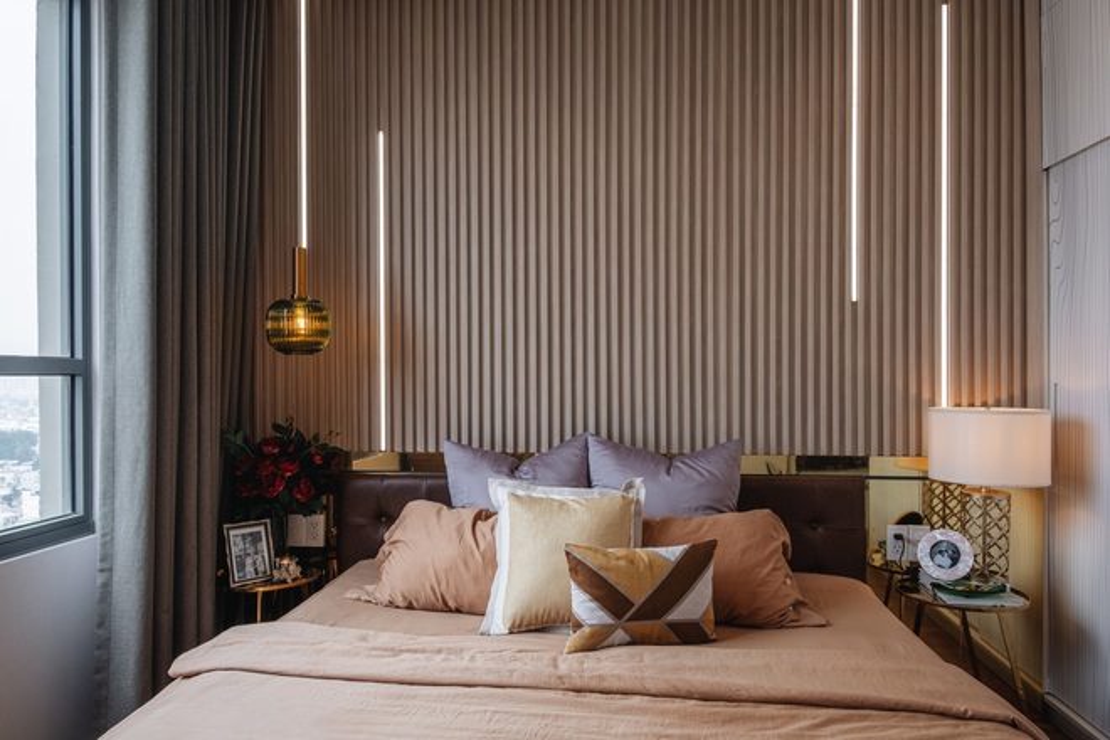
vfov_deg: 53.1
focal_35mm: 24
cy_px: 370
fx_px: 740
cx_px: 555
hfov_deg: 73.7
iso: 160
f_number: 8
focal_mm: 16
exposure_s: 1/150
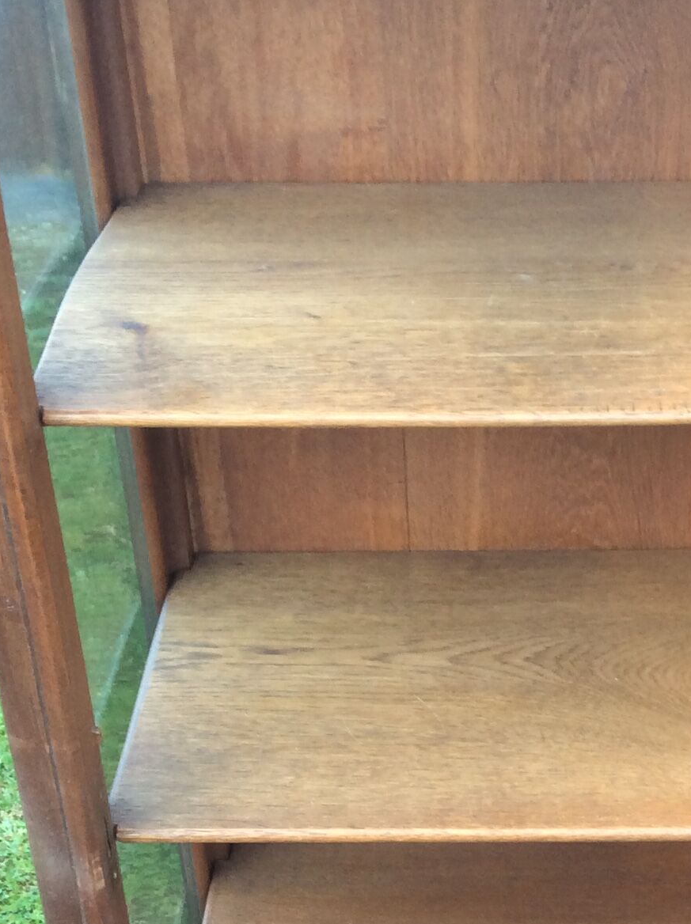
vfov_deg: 27.0
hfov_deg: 20.4
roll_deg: -0.2
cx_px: 560
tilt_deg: -33.5
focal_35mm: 71
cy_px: 702
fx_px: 1894
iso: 40
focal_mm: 3.3
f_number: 2.4
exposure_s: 1/25
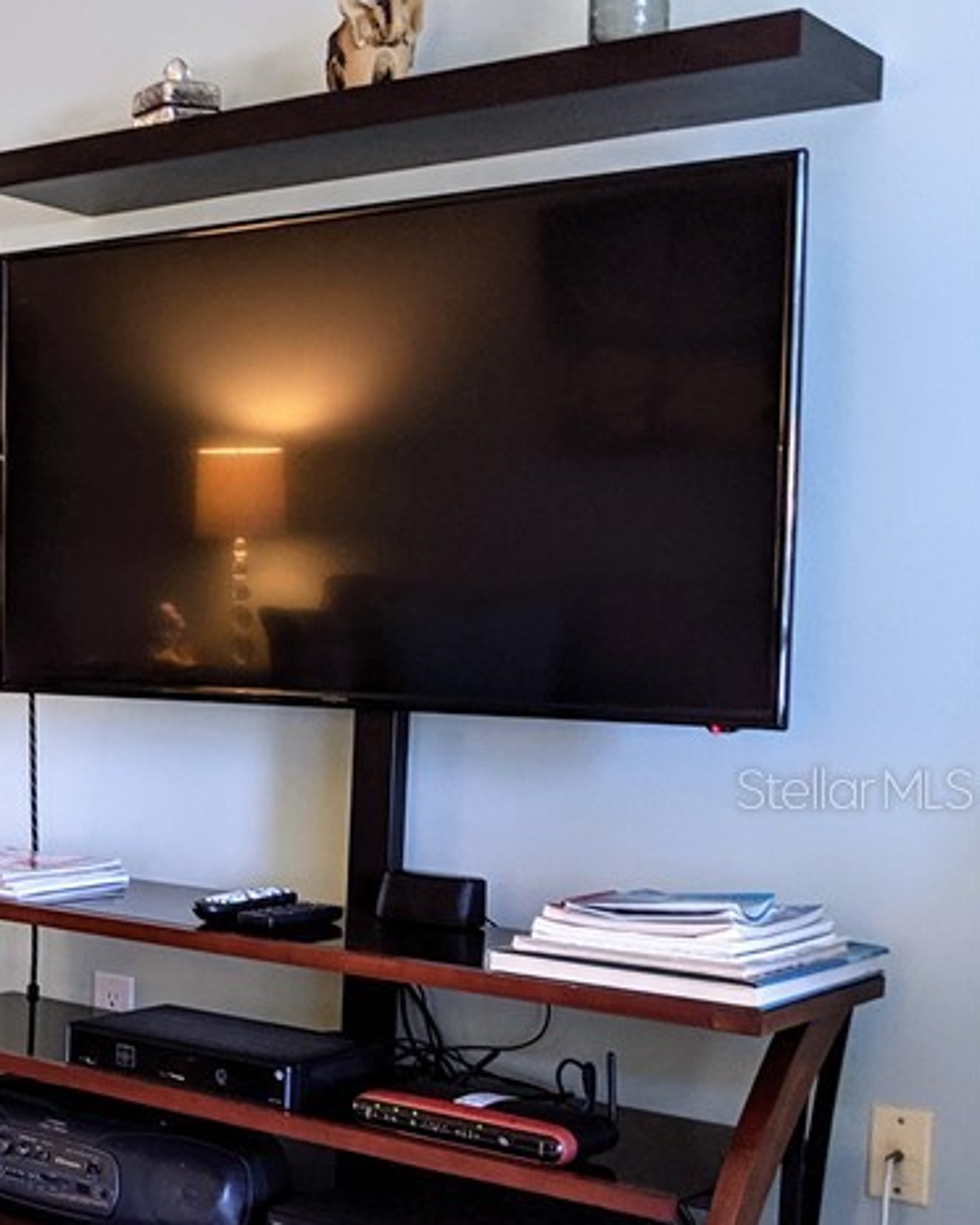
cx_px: -364
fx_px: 2103
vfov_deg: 32.3
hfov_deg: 22.8
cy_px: 788
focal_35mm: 58
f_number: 1.8
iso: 45
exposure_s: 1/30
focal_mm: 4.44
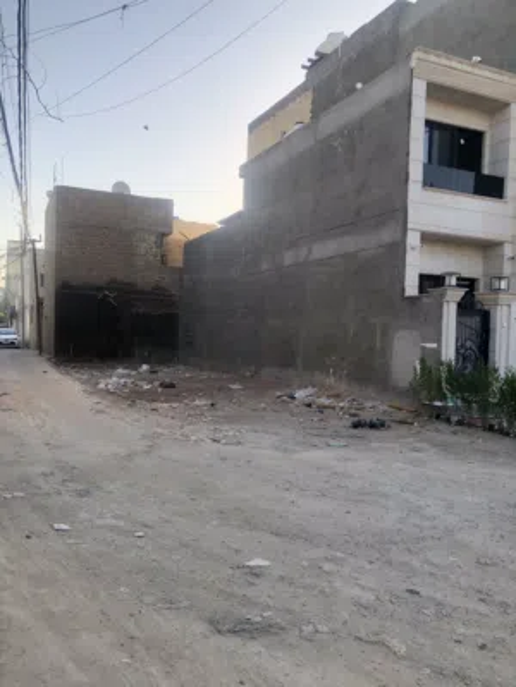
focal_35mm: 28
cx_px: 258
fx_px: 557
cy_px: 344
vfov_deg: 63.4
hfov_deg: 49.7
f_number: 1.8
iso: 20
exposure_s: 1/486
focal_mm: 4
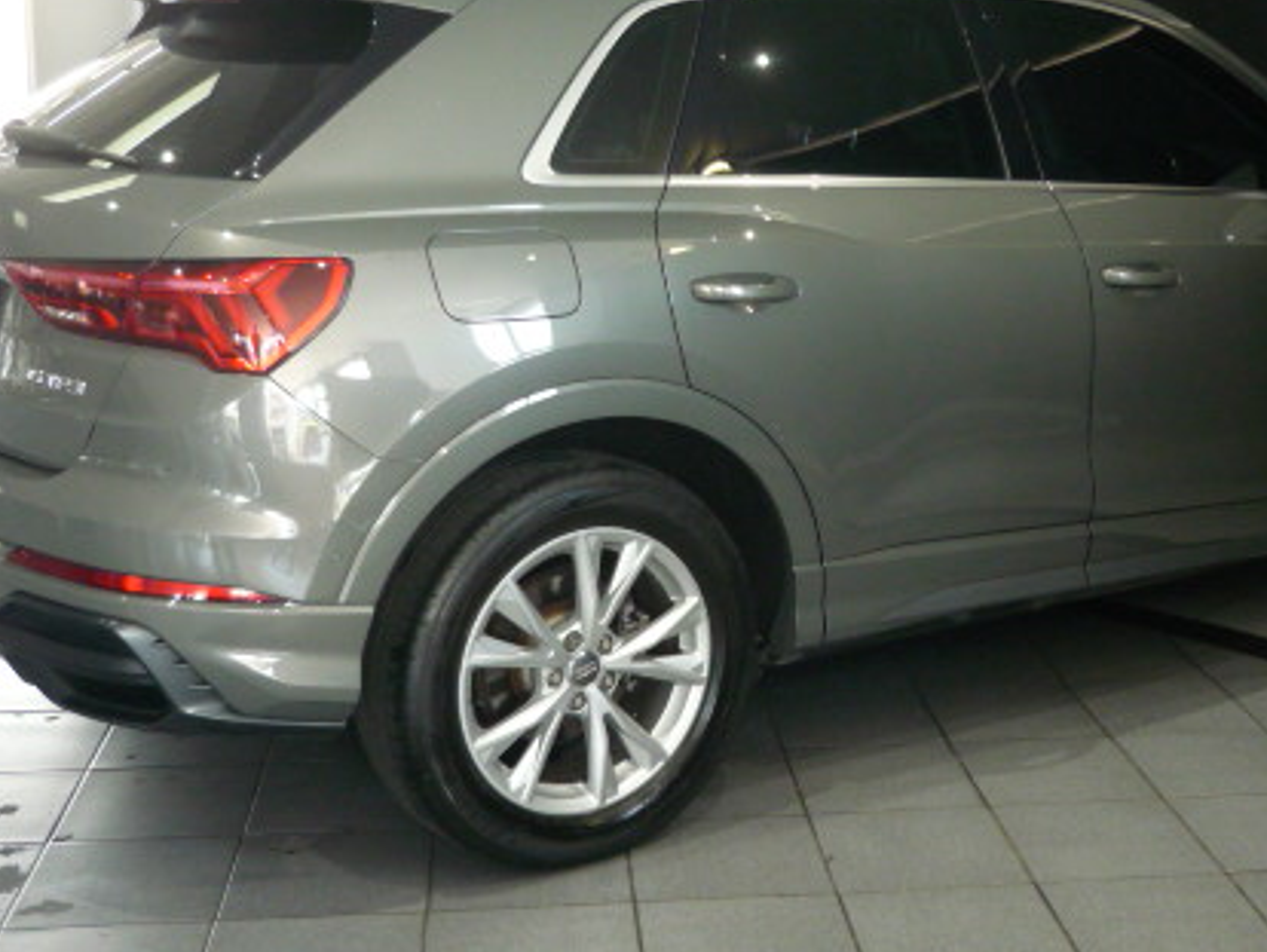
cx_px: 759
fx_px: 1868
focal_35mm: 51
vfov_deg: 28.5
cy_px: 395
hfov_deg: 37.3
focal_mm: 5.5
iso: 320
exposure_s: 1/30
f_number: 2.8
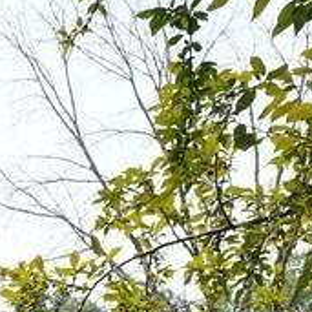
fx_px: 1152
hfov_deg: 12.8
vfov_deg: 14.1
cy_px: 520
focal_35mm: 113
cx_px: -374
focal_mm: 14
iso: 400
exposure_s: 1/1000
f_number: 5
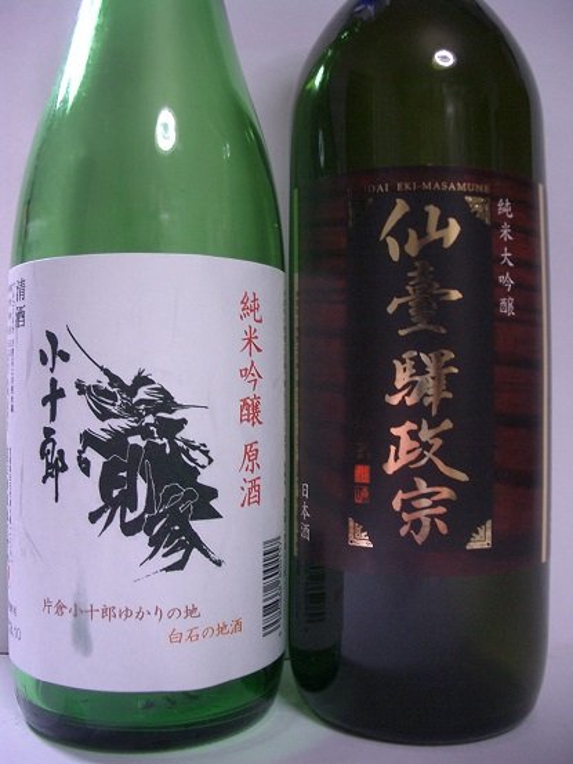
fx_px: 772
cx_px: 286
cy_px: 382
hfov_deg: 40.7
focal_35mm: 35
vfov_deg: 52.6
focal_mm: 5.8
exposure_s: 1/30
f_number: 2.6
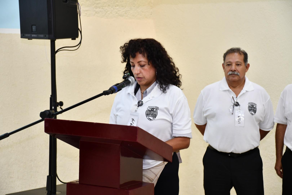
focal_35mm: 99
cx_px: 146
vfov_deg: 13.8
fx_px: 803
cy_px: 98
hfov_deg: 20.6
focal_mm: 66
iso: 1100
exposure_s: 1/60
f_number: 5
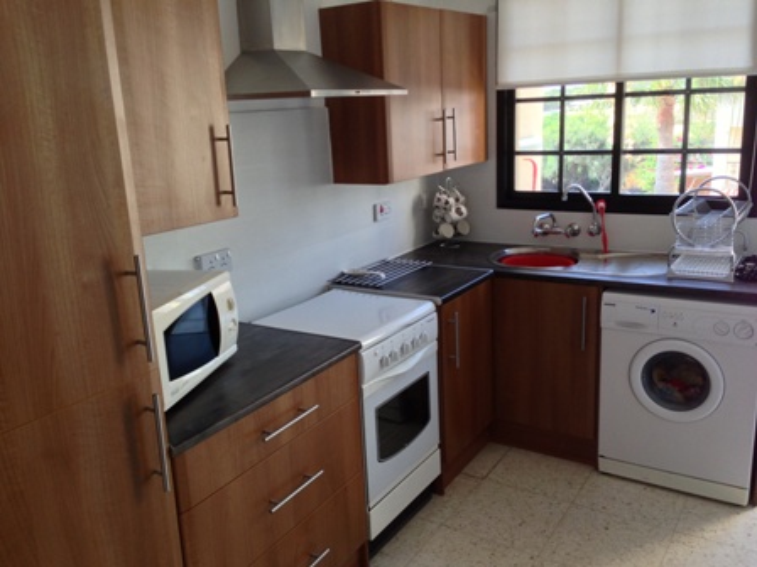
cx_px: 378
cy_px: 284
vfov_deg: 42.9
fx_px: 722
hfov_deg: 55.4
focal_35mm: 33
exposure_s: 1/120
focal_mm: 4.13
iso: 80
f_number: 2.4
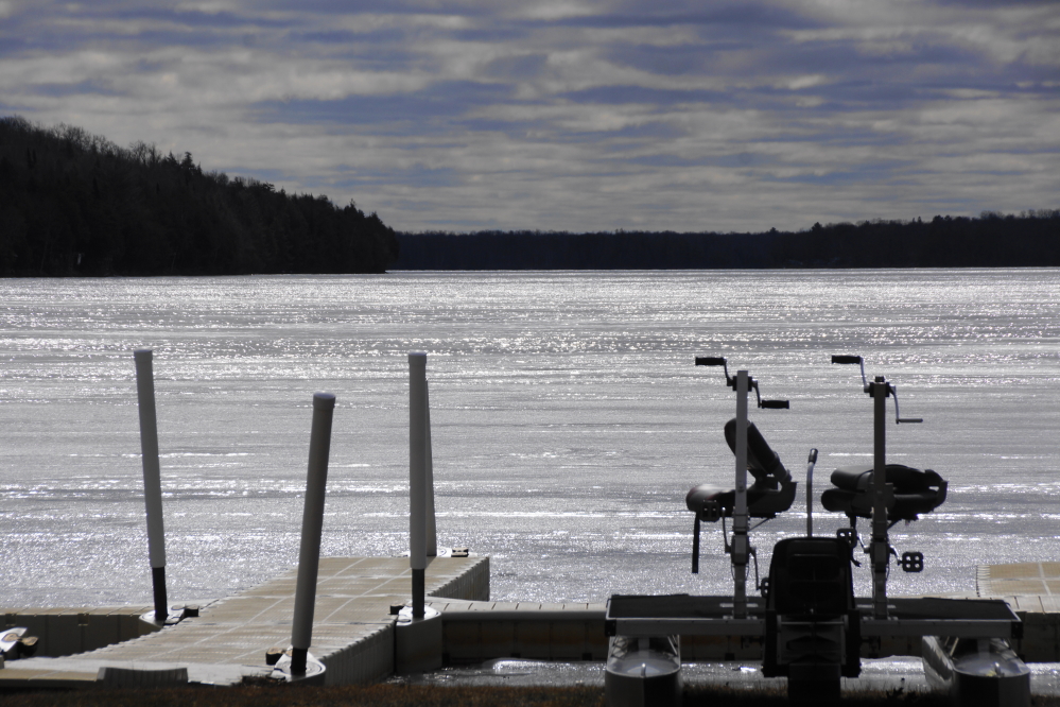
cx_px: 530
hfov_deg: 9.1
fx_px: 6624
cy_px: 354
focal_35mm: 225
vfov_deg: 6.1
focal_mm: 150
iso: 100
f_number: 11
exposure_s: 1/320
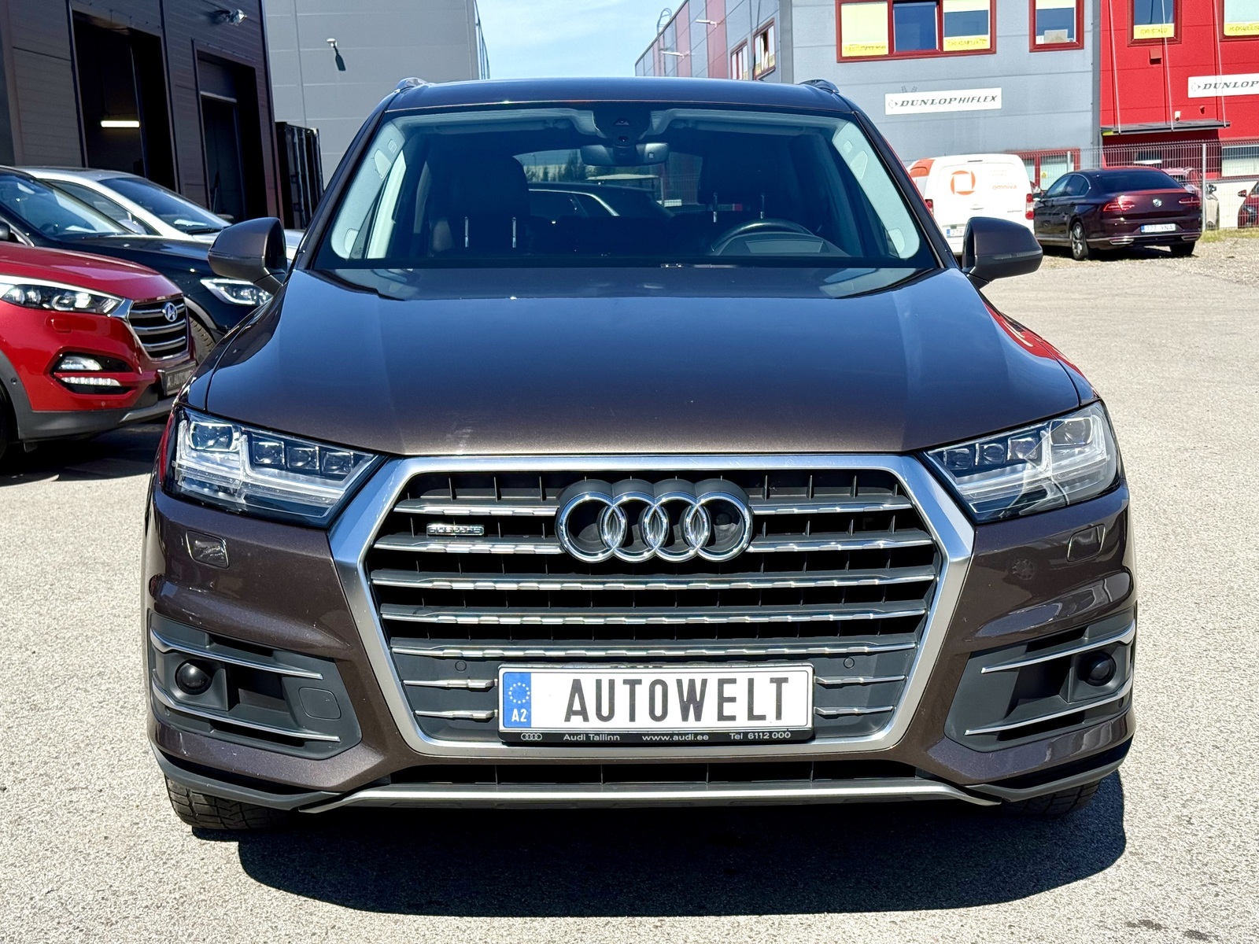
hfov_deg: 39.7
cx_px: 630
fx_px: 1746
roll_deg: +2.5
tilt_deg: -8.4
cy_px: 472
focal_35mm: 48
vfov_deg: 30.3
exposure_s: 1/4878
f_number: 1.78
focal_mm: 6.76
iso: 64
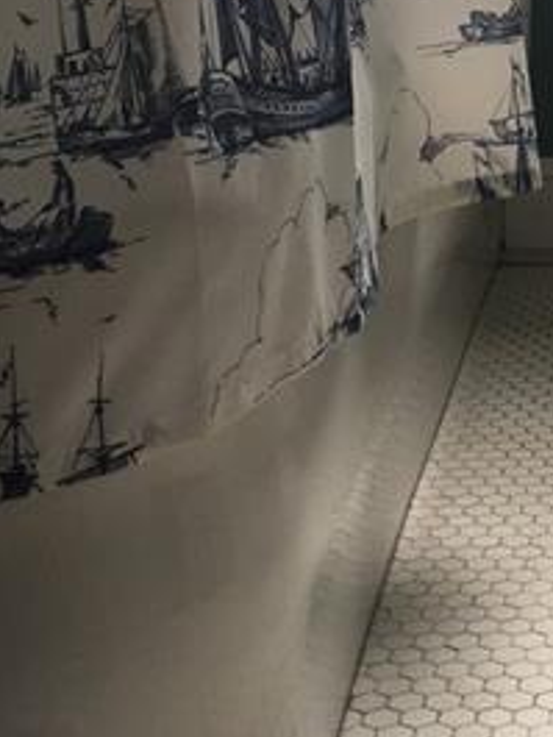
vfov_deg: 21.1
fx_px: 1788
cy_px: -220
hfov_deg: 17.1
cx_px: 572
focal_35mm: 84
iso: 50
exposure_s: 1/30
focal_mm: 4.15
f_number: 2.2
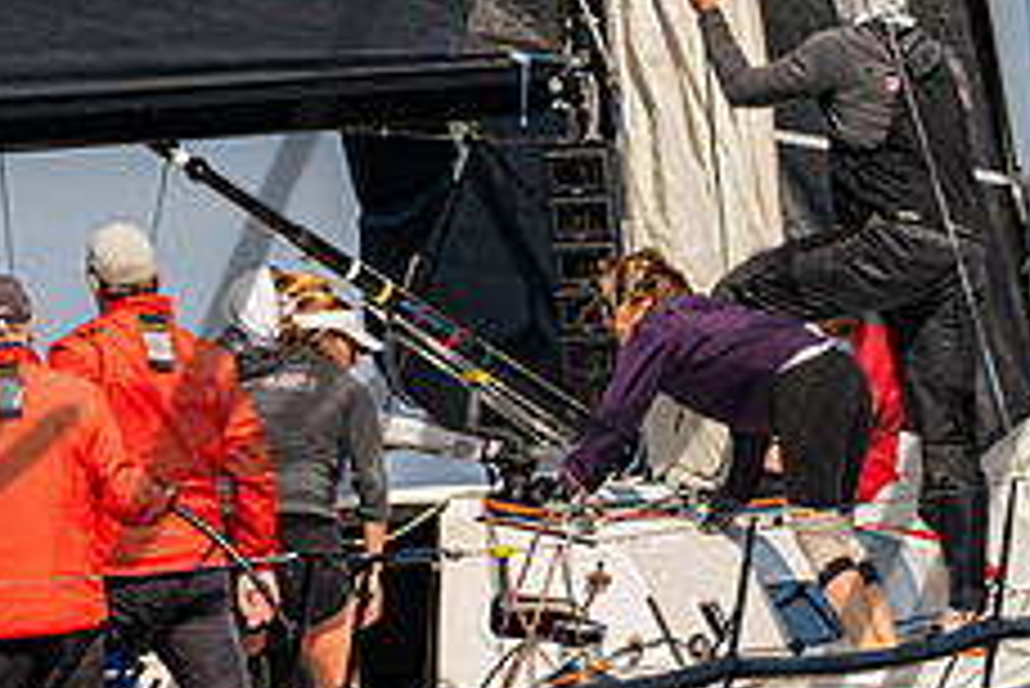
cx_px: 601
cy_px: 252
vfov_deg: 1.1
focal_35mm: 1214
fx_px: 34755
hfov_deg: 1.7
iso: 500
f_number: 8
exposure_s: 1/2000
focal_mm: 400
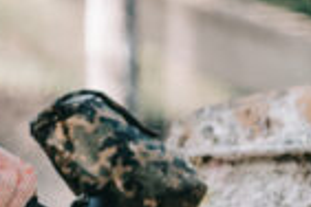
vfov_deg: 1.6
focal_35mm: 845
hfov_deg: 2.4
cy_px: 204
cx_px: 55
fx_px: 7299
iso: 400
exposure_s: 1/640
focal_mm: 116
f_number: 2.8
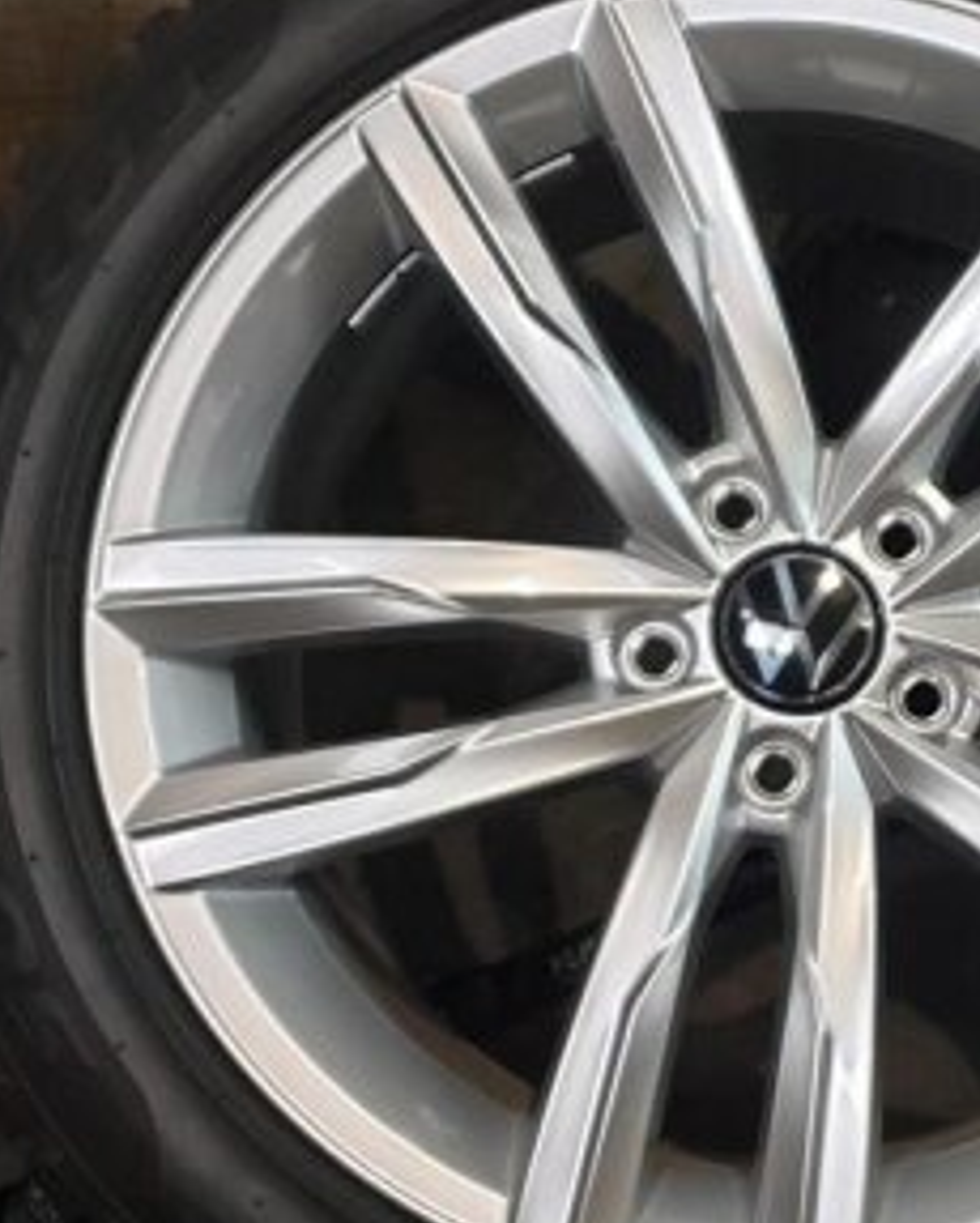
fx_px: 1919
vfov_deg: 35.3
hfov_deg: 26.7
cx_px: 1035
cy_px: 661
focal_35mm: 53
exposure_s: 1/50
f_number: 1.5
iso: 200
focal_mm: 4.3
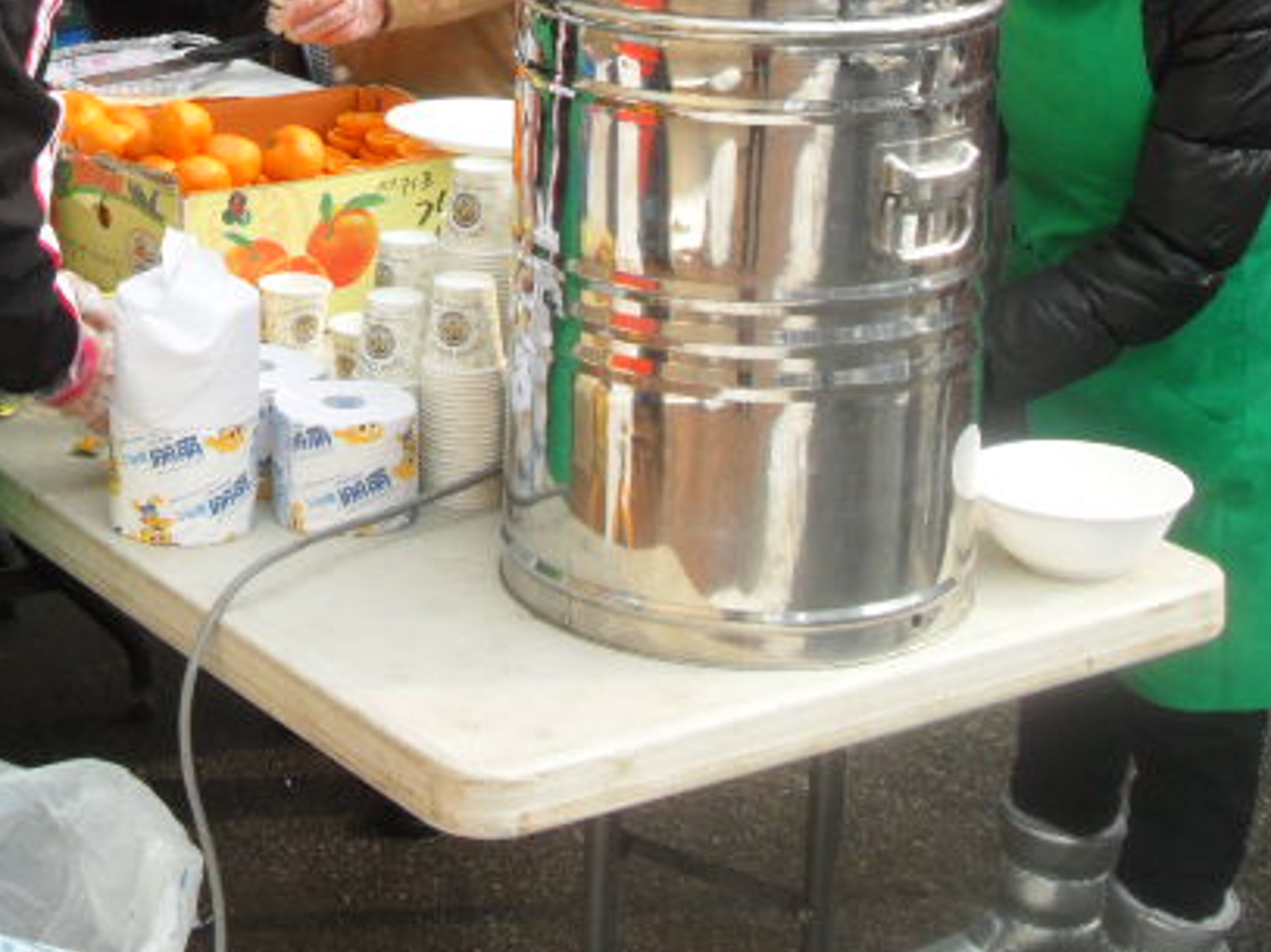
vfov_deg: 16.3
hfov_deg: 21.3
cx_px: -66
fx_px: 3230
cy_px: -100
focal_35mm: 88
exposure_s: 1/180
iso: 80
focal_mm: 6.3
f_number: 5.1
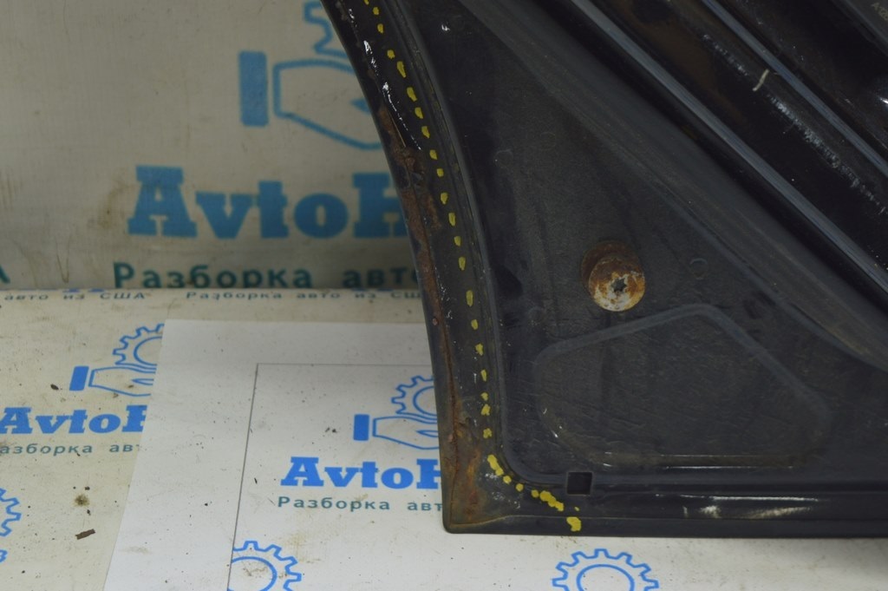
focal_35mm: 72
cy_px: 296
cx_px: 444
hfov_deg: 28.1
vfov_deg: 18.9
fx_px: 1775
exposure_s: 1/20
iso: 400
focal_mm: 48
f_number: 5.6
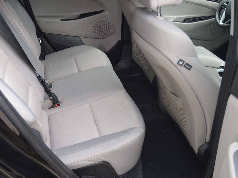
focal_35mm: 43
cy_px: 88
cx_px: 113
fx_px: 293
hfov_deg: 44.2
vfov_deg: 33.9
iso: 400
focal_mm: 25
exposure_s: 1/60
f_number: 4
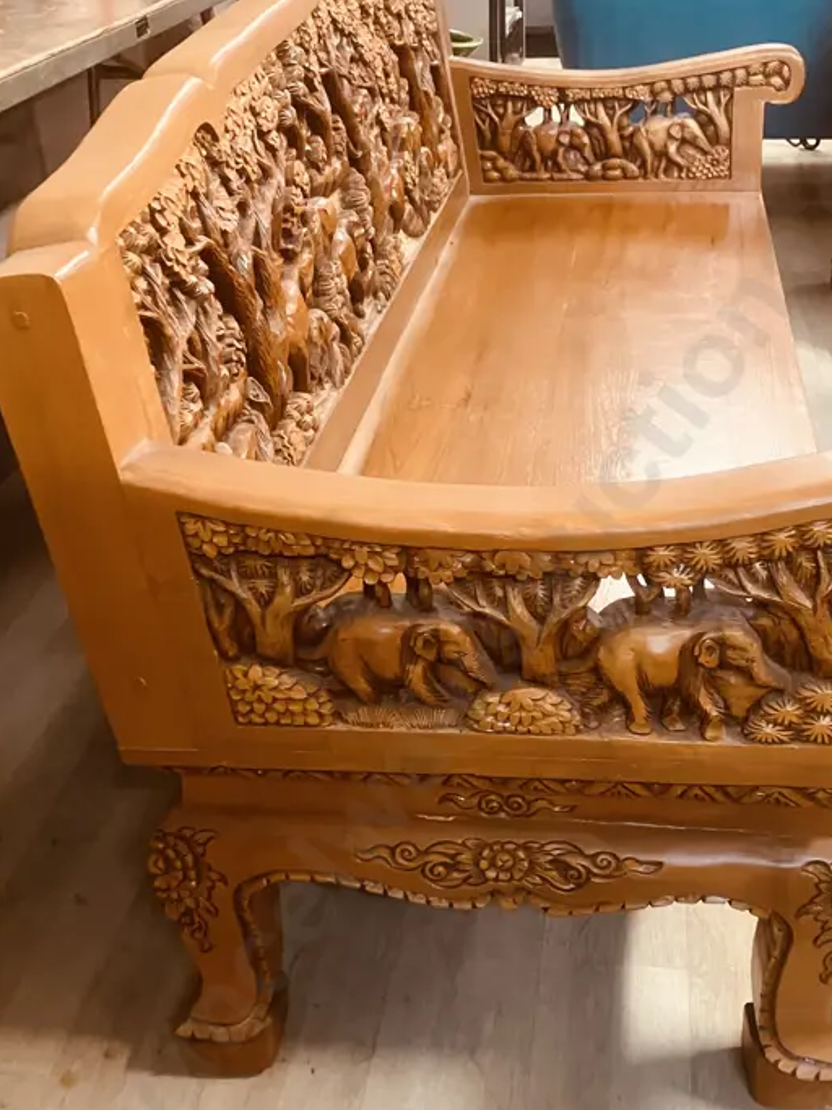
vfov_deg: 44.6
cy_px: 650
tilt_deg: -30.8
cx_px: 499
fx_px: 1346
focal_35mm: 42
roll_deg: +1.1
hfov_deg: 34.2
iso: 320
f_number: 1.8
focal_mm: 3.99
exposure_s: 1/33
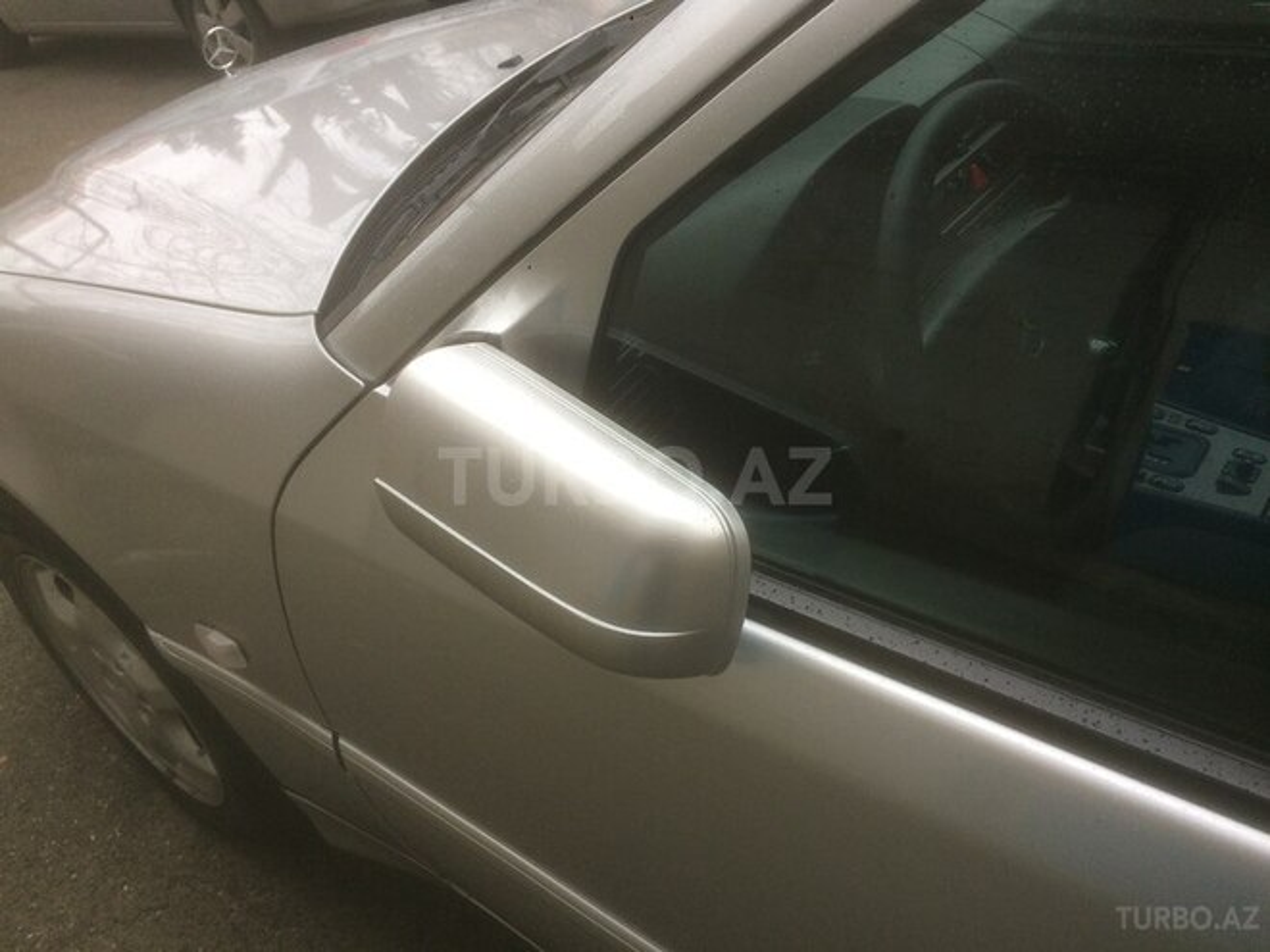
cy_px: 476
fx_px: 1064
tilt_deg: -34.0
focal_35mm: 29
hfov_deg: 61.7
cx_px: 635
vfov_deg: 48.2
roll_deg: +7.2
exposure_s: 1/100
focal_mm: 4.15
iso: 64
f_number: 2.2
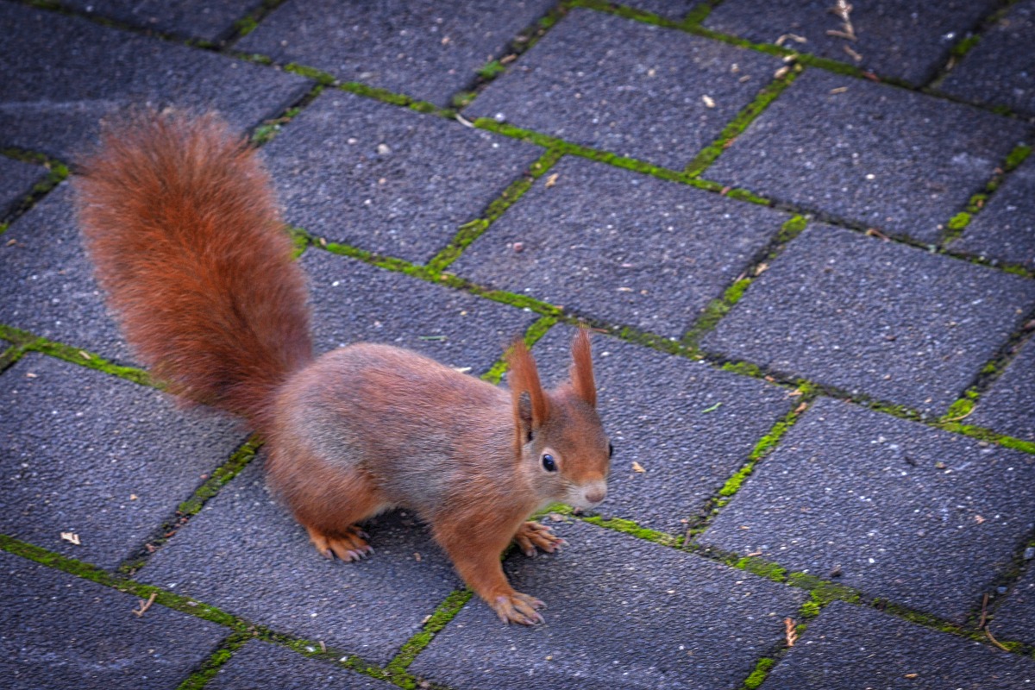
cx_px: 518
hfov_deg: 22.1
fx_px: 2645
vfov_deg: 14.9
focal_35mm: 92
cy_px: 345
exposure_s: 1/50
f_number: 7.1
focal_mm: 92
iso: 640
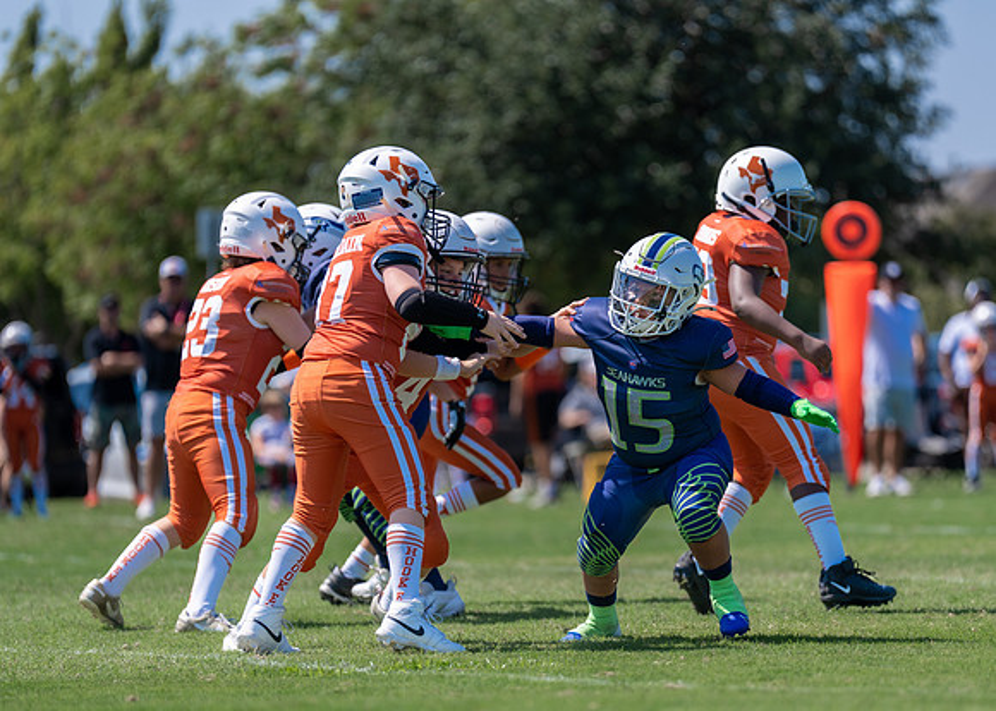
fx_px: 7072
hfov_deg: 8.1
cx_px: 587
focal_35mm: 250
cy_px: 413
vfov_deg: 5.8
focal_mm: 200
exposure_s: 1/2000
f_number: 2.8
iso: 100
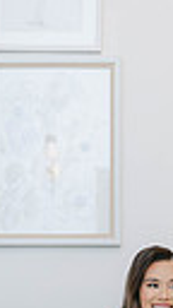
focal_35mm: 129
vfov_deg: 16.2
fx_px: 1052
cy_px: 327
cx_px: 76
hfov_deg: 9.4
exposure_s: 1/60
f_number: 2
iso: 100
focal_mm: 35
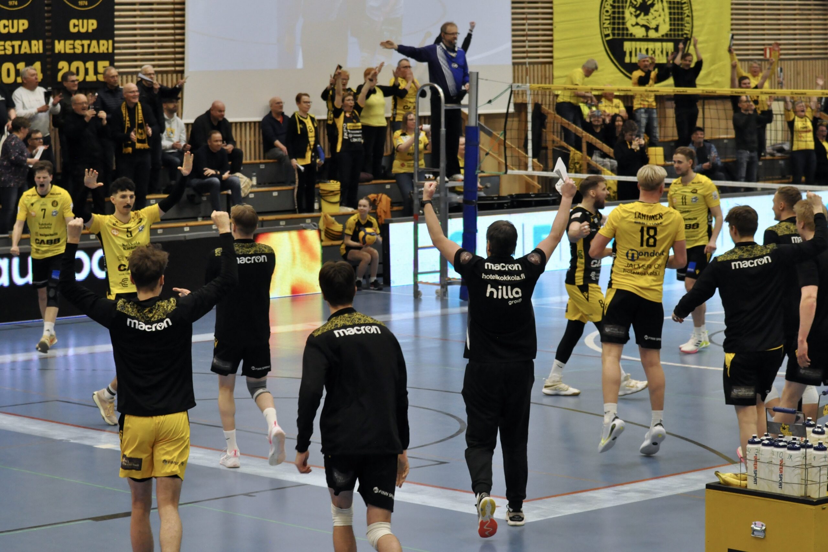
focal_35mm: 105
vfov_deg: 13.0
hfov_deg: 19.5
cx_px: 414
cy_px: 276
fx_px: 2415
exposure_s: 1/320
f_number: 4
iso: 1600
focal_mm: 70
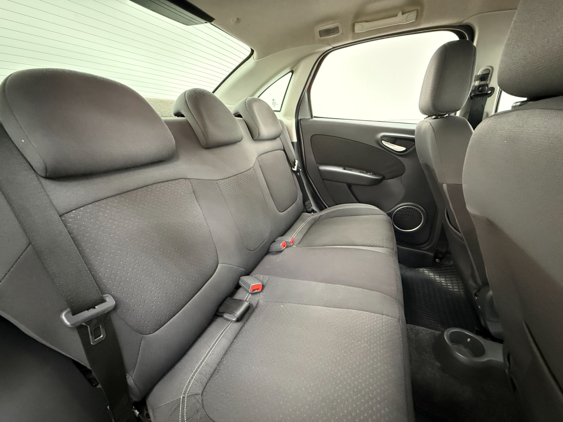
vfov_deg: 85.7
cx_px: 282
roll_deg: +0.3
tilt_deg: -22.1
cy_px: 211
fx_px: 228
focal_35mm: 14
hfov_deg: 102.1
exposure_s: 1/30
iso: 1250
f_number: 2.2
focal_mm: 2.22
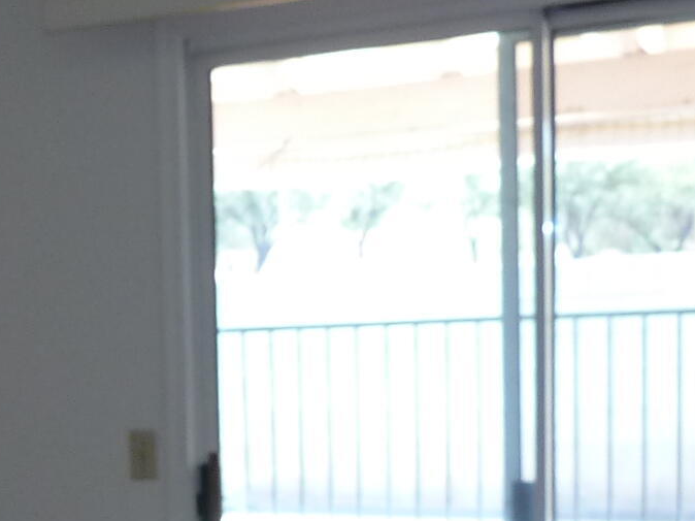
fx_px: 1907
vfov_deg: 15.1
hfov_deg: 18.4
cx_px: -345
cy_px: 610
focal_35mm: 95
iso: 100
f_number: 3.3
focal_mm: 4.1
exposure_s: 1/30
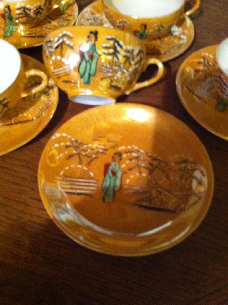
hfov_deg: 40.6
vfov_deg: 52.7
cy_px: 152
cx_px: 114
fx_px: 308
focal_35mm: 35
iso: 1000
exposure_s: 1/15
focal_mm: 3.85
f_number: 2.8
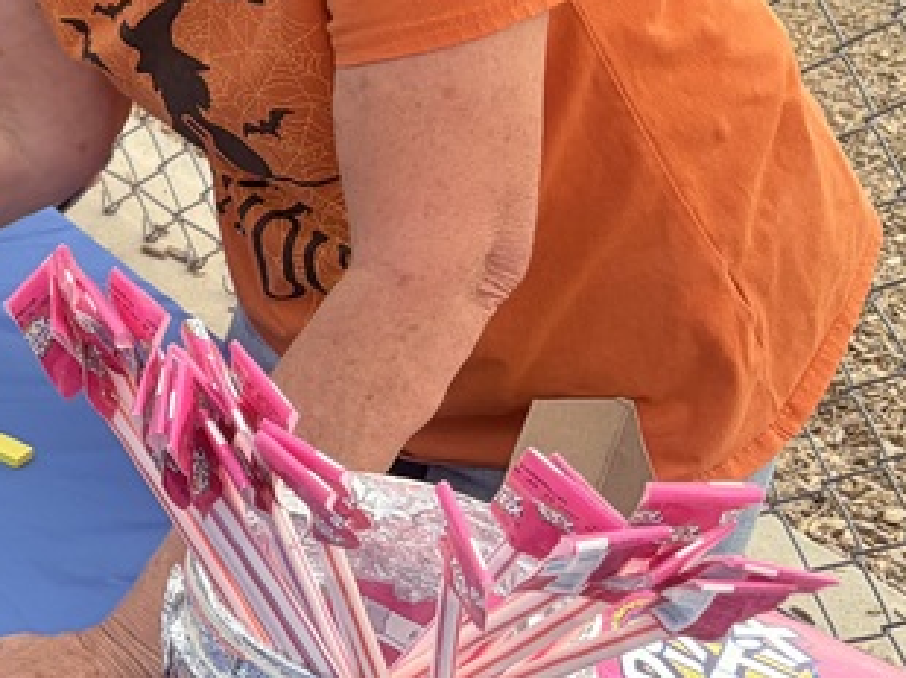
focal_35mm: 86
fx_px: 2249
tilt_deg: -23.3
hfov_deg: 19.7
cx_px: -462
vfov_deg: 16.9
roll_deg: -0.3
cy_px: 94
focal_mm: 5.96
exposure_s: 1/122
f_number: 1.6
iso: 32
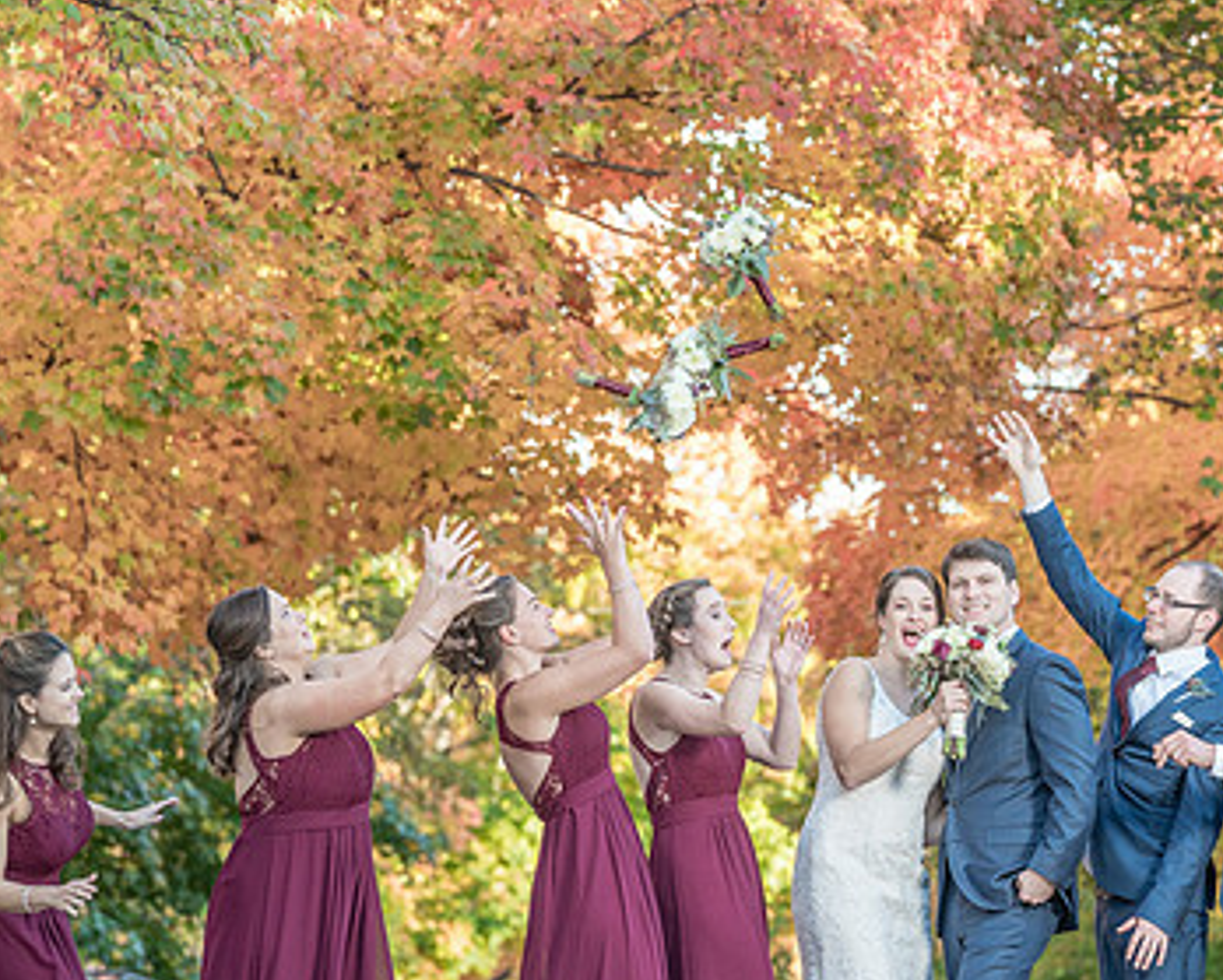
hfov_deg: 7.9
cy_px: 642
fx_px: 8839
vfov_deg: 6.3
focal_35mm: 244
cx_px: 886
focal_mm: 147
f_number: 5.6
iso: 800
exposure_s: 1/250
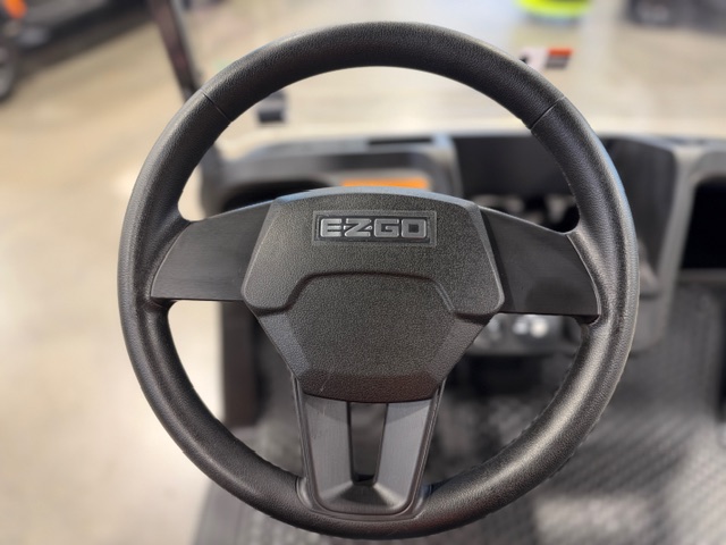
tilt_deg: -42.1
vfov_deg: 56.8
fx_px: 503
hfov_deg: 71.6
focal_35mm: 24
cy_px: 272
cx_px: 363
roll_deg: +1.2
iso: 400
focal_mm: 6.93
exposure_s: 1/60
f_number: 1.48
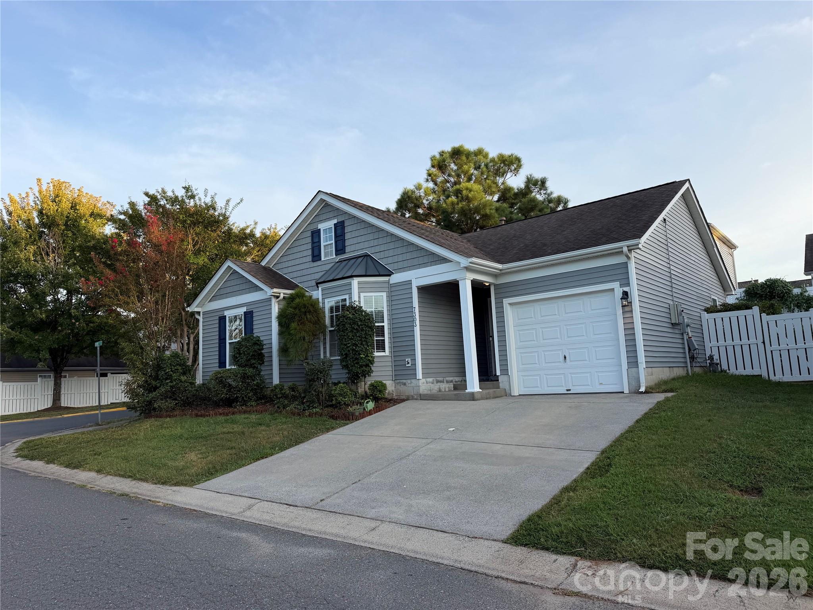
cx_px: 406
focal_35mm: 24
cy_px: 305
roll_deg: +3.1
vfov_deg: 56.8
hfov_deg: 71.6
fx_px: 564
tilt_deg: +8.0
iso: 80
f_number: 1.78
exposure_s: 1/992
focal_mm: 6.76
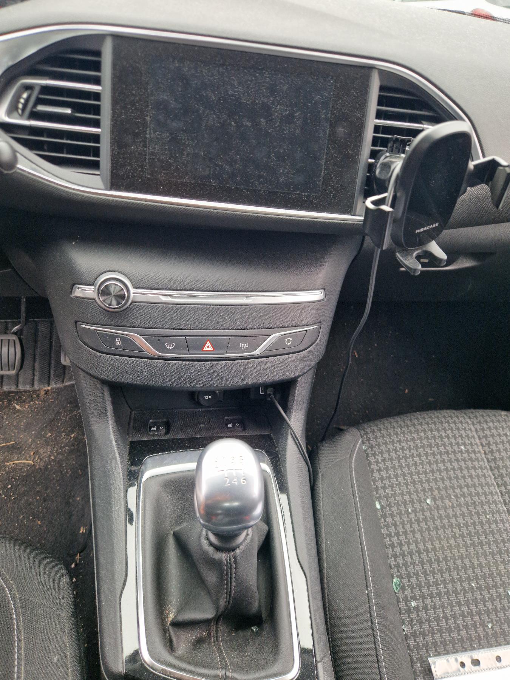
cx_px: 255
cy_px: 340
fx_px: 452
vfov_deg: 73.9
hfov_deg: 58.9
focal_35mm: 23
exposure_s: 1/50
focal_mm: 5.4
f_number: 1.8
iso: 64
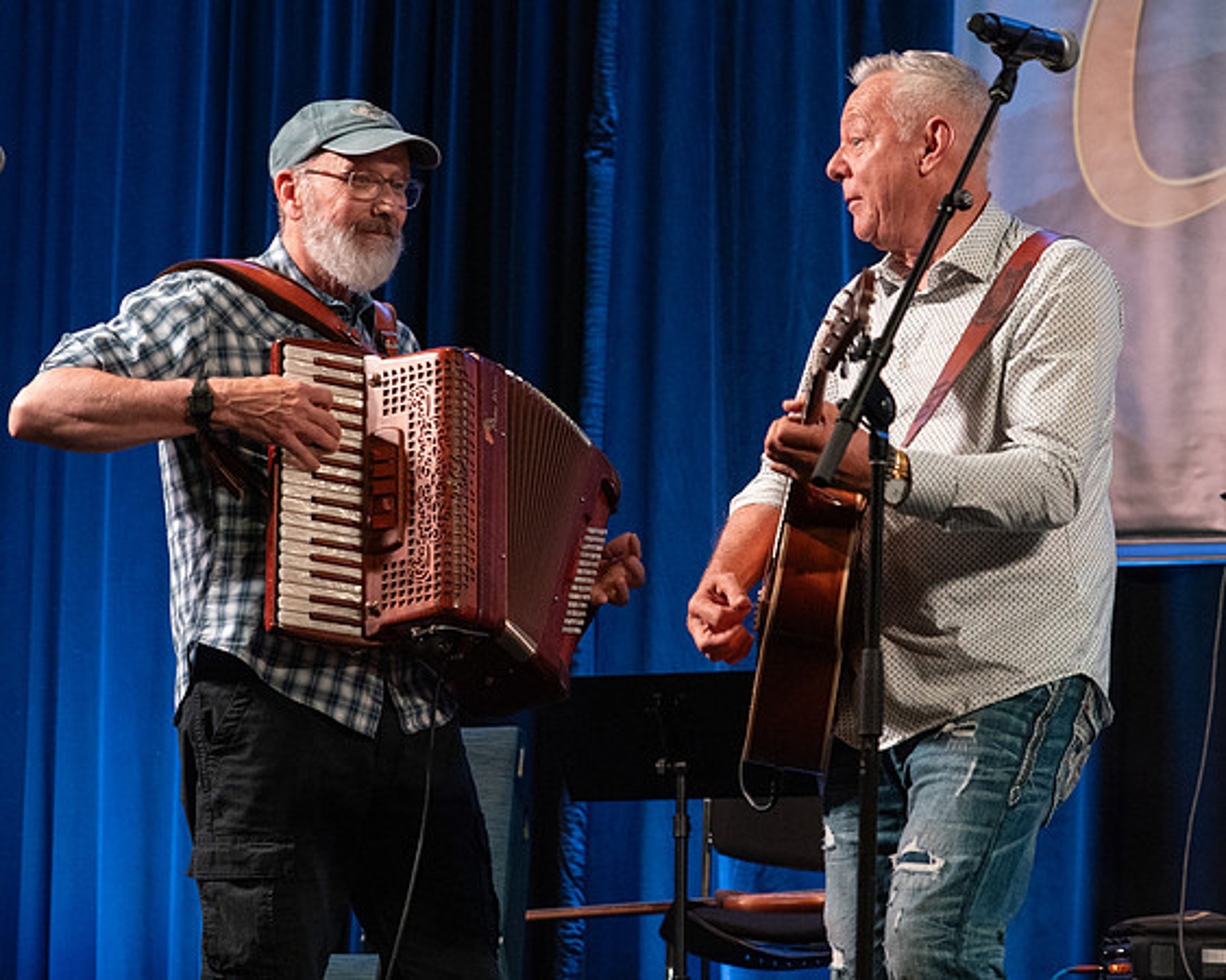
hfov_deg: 17.4
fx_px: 4003
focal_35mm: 110
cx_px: 736
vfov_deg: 14.0
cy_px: 490
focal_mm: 98
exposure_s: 1/200
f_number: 5.6
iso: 6400
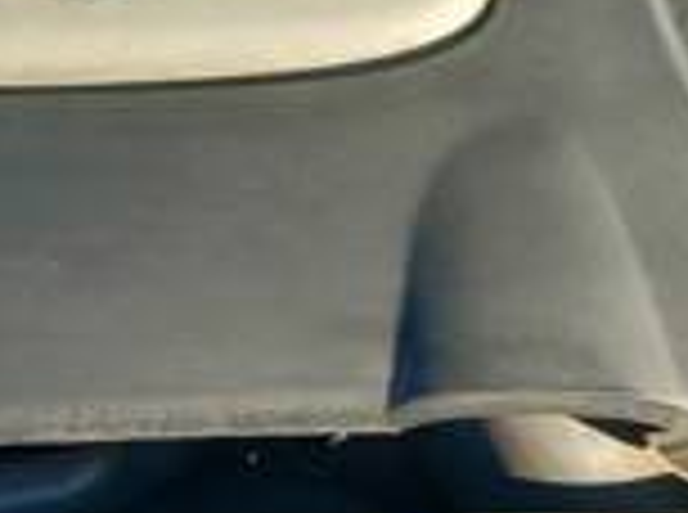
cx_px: -13
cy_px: 7
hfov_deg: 17.0
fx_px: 2241
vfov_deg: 12.9
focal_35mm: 113
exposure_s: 1/50
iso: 25
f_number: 1.8
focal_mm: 4
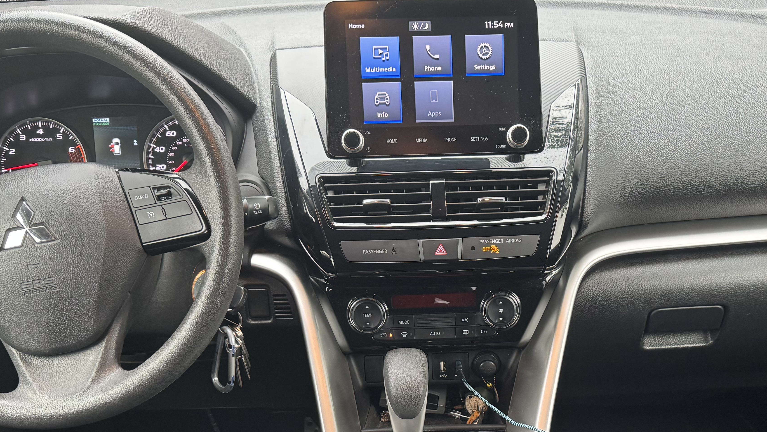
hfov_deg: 46.2
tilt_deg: -35.5
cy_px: 420
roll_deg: +0.2
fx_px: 895
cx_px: 455
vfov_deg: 25.9
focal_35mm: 44
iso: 200
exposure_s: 1/50
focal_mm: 6.76
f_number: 1.78
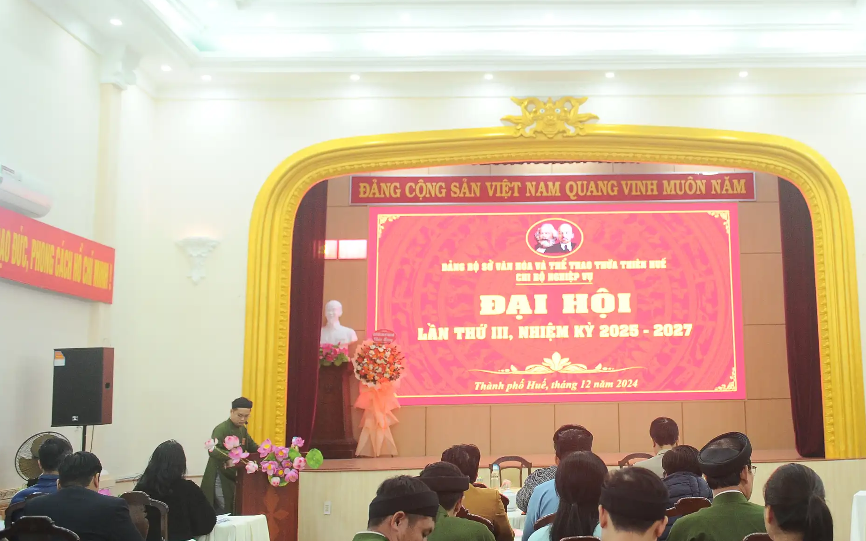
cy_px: 223
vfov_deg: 28.5
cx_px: 589
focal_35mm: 45
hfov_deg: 43.6
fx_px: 1062
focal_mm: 32
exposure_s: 1/125
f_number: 3.5
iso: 2000
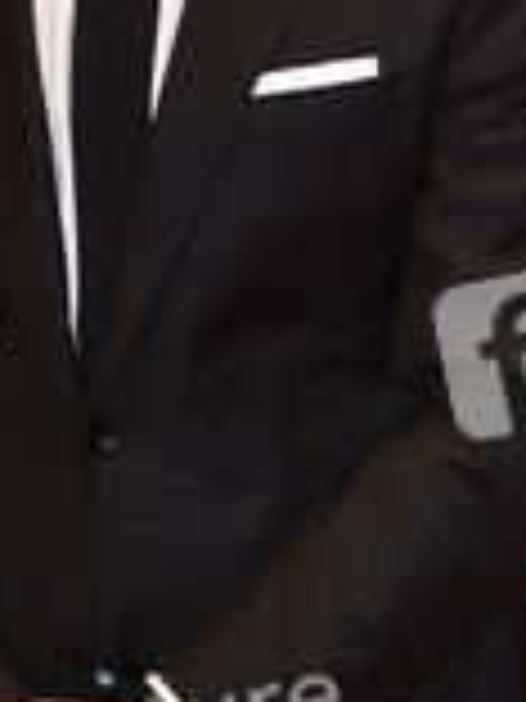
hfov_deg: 5.7
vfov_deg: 7.6
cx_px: 256
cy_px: 108
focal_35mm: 259
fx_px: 5247
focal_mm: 70
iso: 640
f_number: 3.2
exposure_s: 1/320
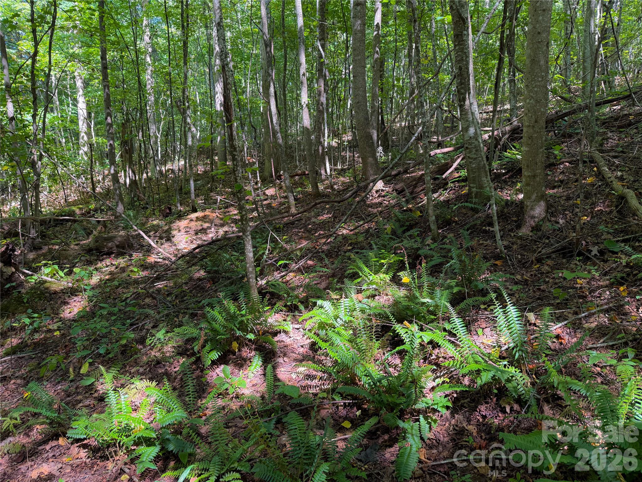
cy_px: 241
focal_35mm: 24
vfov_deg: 56.8
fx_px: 445
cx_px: 321
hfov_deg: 71.6
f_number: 1.8
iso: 100
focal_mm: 6.76
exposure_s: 1/120
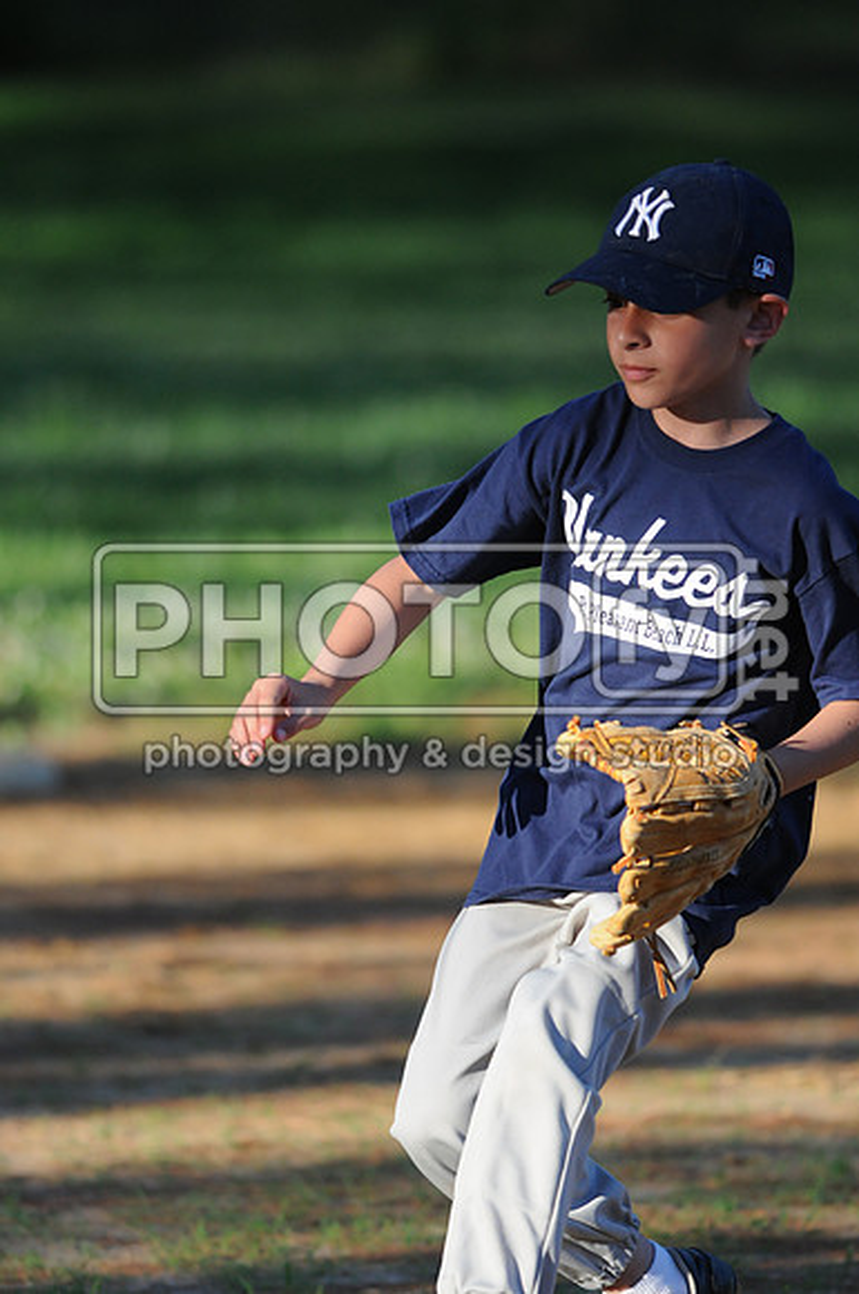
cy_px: 647
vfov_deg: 4.6
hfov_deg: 3.0
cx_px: 430
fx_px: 16153
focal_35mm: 450
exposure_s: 1/2500
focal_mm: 300
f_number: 4
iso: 800
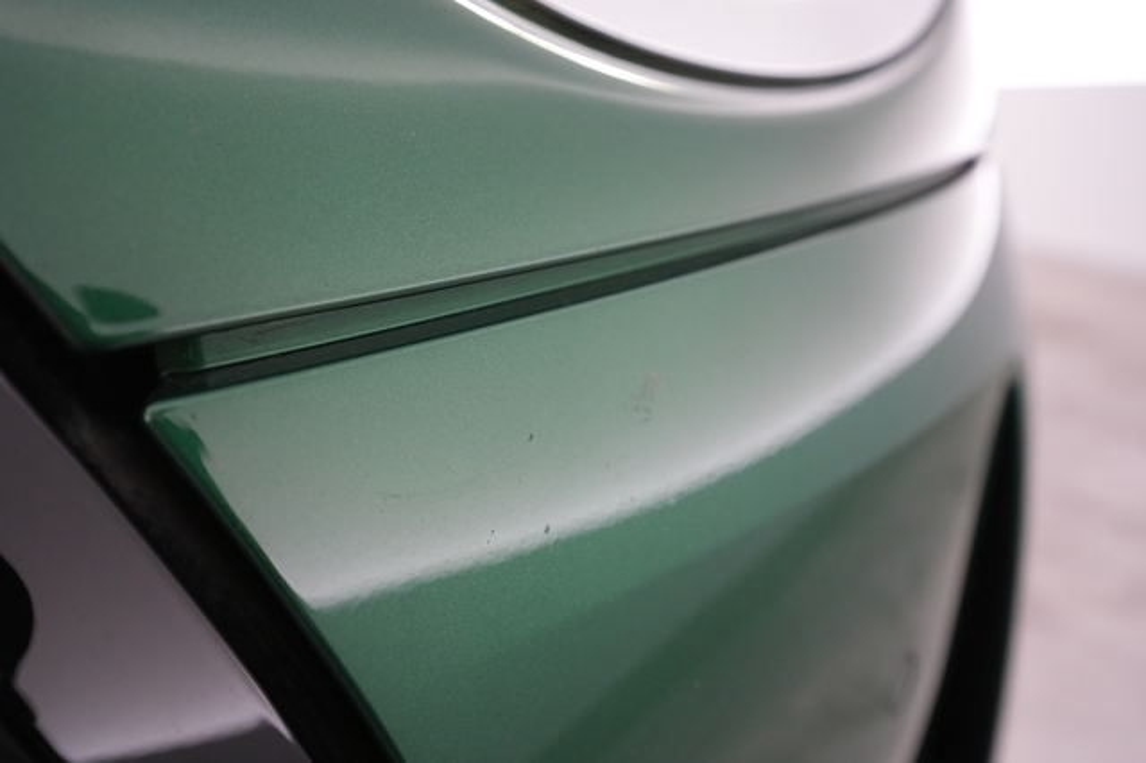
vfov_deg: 46.4
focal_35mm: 28
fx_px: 891
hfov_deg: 65.5
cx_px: 573
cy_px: 382
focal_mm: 28
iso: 3200
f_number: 4.5
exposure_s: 1/100
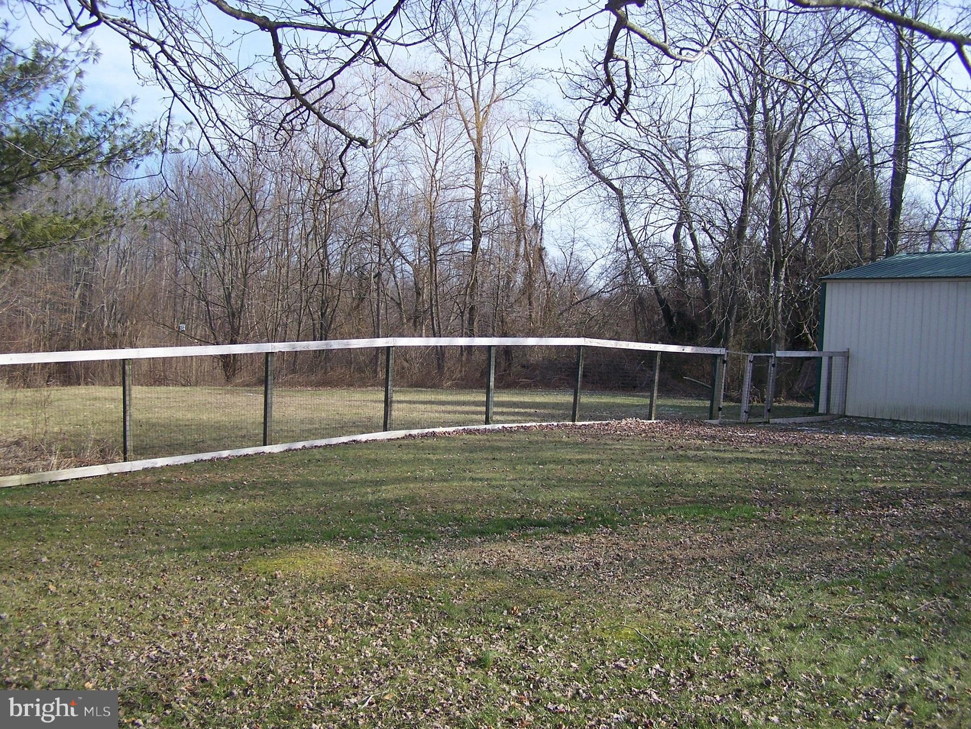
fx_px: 1066
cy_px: 364
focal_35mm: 38
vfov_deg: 37.7
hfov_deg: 49.0
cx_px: 486
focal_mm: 6.3
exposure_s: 1/800
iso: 80
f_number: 2.8
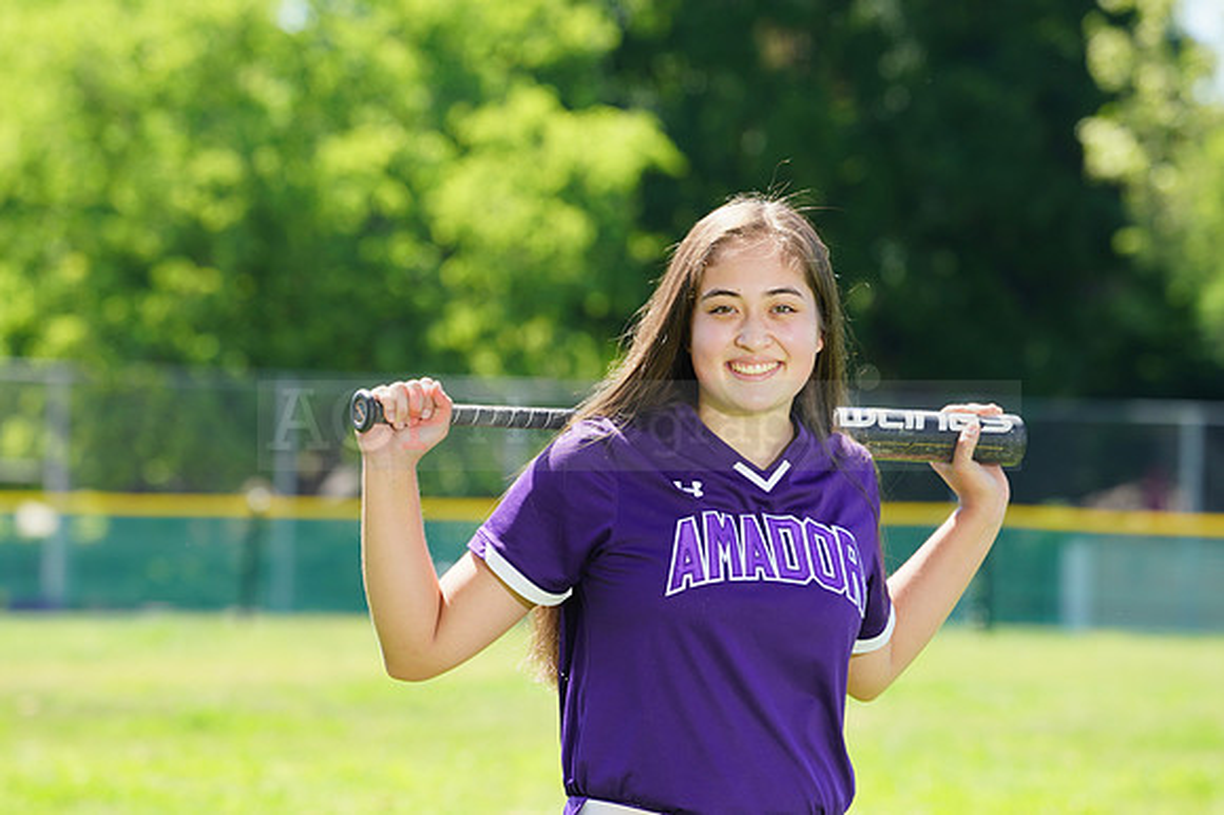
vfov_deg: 5.4
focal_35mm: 253
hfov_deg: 8.1
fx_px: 8597
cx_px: 612
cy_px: 408
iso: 200
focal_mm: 253
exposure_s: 1/160
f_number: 9
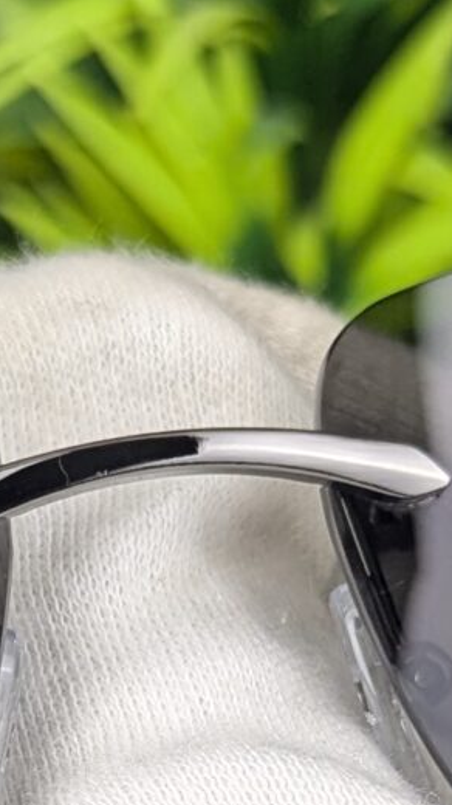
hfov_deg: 9.4
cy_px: 742
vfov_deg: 16.4
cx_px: 99
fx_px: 2752
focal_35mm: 129
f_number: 1.85
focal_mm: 6.81
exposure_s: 1/100
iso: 73
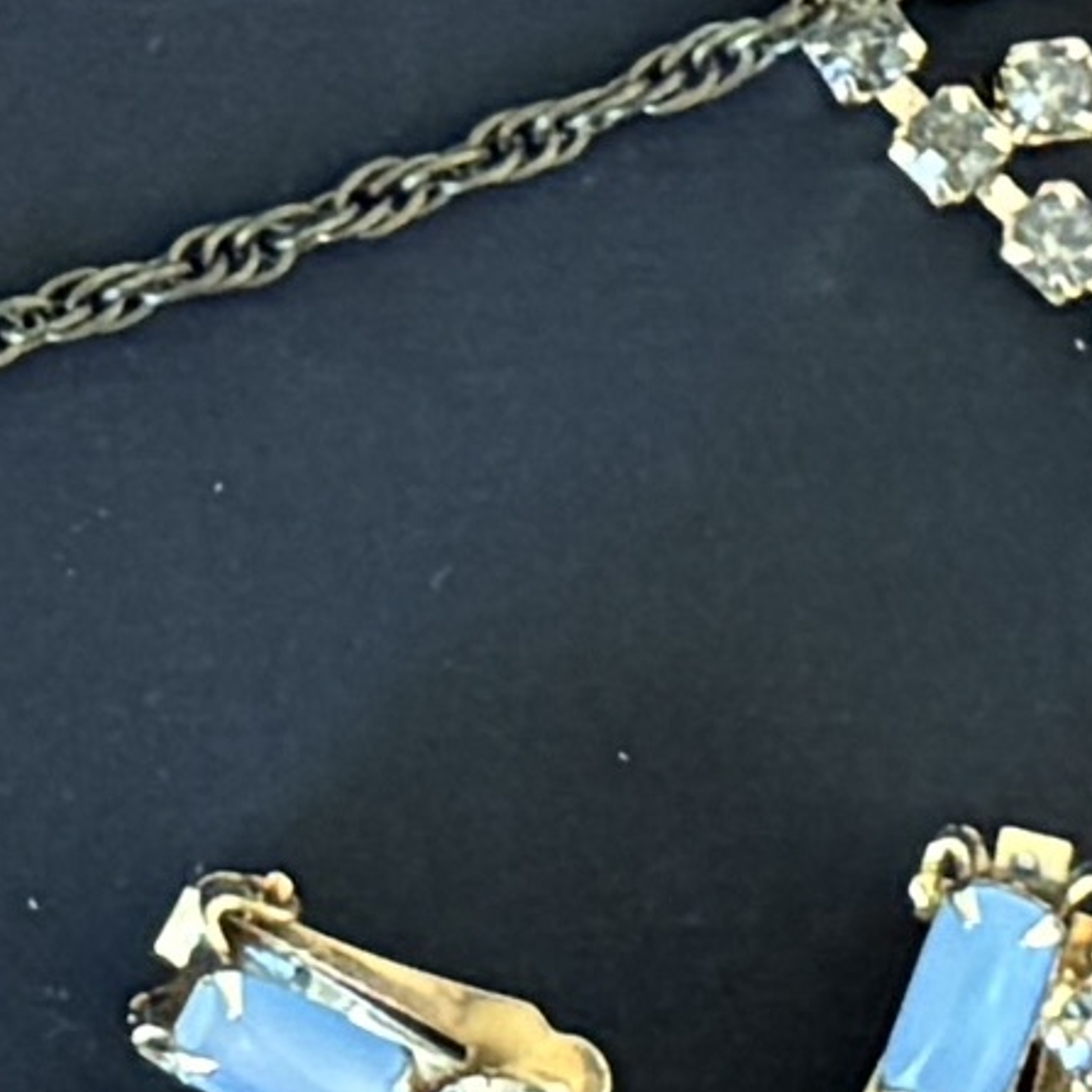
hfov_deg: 15.7
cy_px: 303
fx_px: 3819
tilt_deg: -76.3
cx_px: -188
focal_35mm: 107
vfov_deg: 16.2
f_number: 1.78
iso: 800
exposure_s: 1/40
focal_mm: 6.76
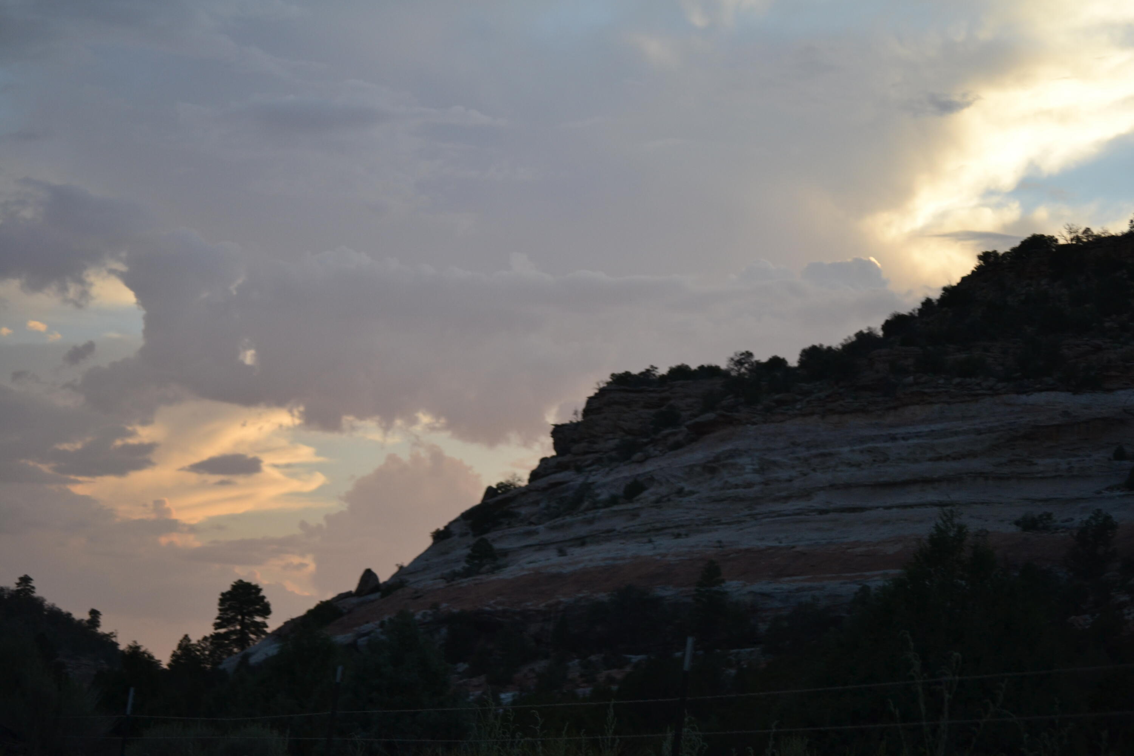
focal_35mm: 150
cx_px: 567
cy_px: 378
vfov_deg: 9.1
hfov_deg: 13.7
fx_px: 4725
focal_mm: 100
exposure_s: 1/640
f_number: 4.5
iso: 400
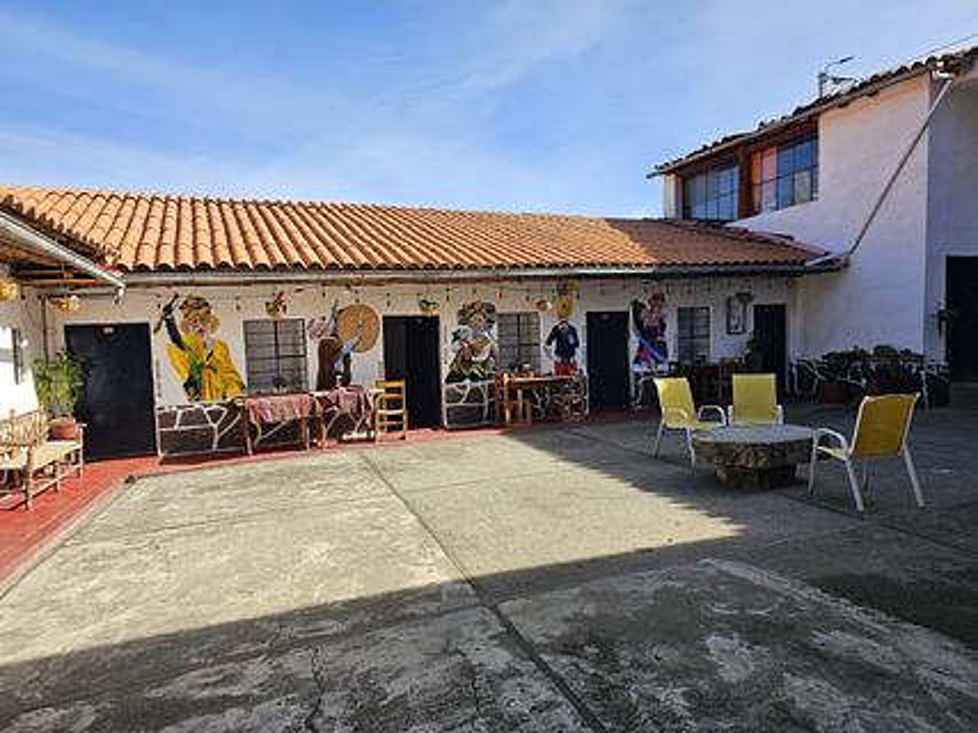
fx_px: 650
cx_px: 489
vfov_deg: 58.9
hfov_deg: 73.9
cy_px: 366
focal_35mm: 23
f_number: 1.7
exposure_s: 1/439
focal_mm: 6.3
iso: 10
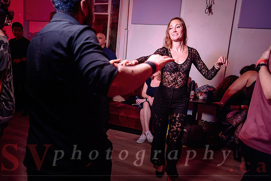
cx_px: 136
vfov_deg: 46.4
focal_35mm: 28
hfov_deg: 65.5
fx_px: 211
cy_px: 90
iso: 800
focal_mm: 28
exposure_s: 1/60
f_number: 3.2
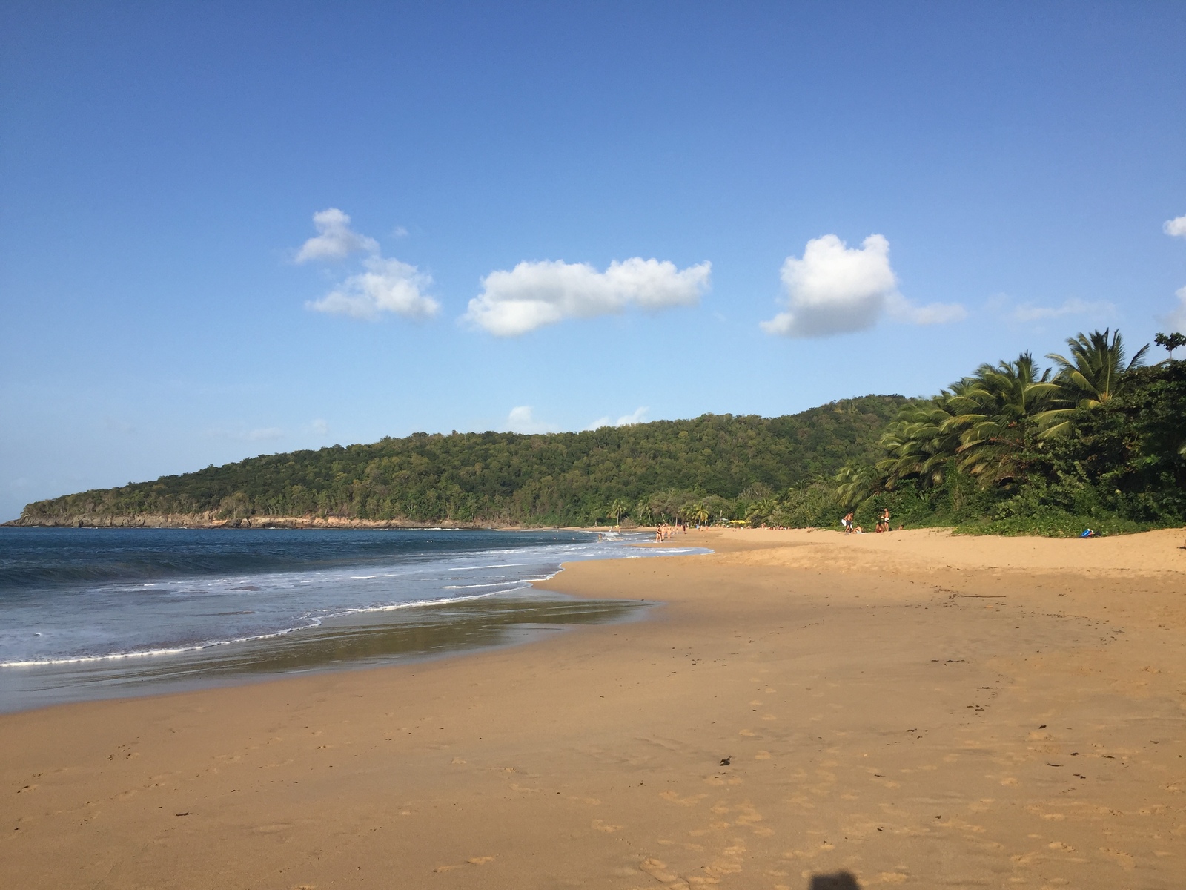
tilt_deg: +3.7
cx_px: 593
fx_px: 994
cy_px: 445
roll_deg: -1.7
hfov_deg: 61.7
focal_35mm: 29
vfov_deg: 48.2
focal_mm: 4.15
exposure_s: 1/2198
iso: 32
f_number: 2.2
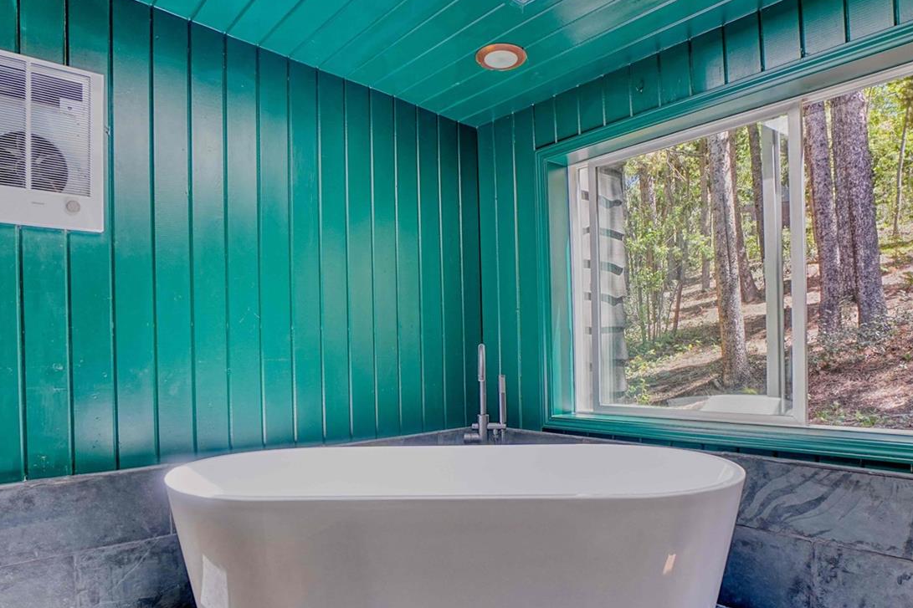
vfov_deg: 57.0
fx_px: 558
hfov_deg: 78.6
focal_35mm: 22
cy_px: 345
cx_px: 455
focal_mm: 10
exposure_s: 1/15
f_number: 6.3
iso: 320
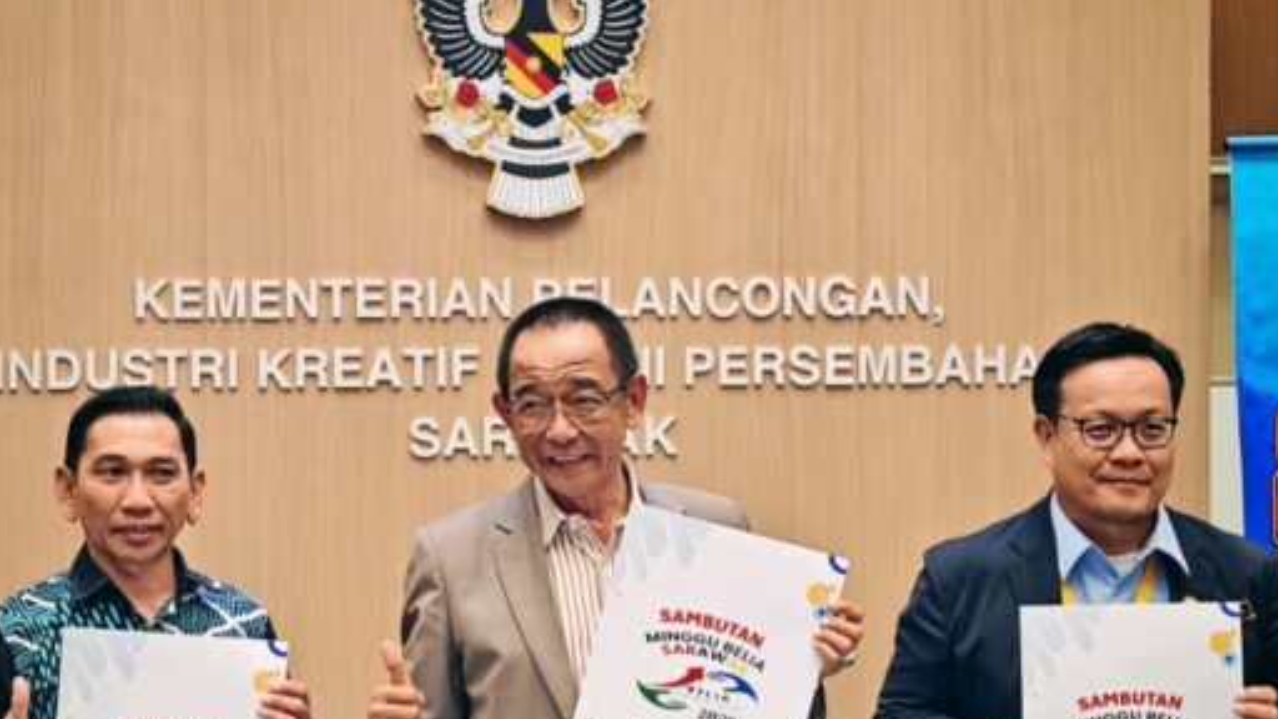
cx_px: 577
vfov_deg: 10.1
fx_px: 4066
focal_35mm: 120
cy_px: 539
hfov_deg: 17.9
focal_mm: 15.38
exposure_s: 1/20
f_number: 2.6
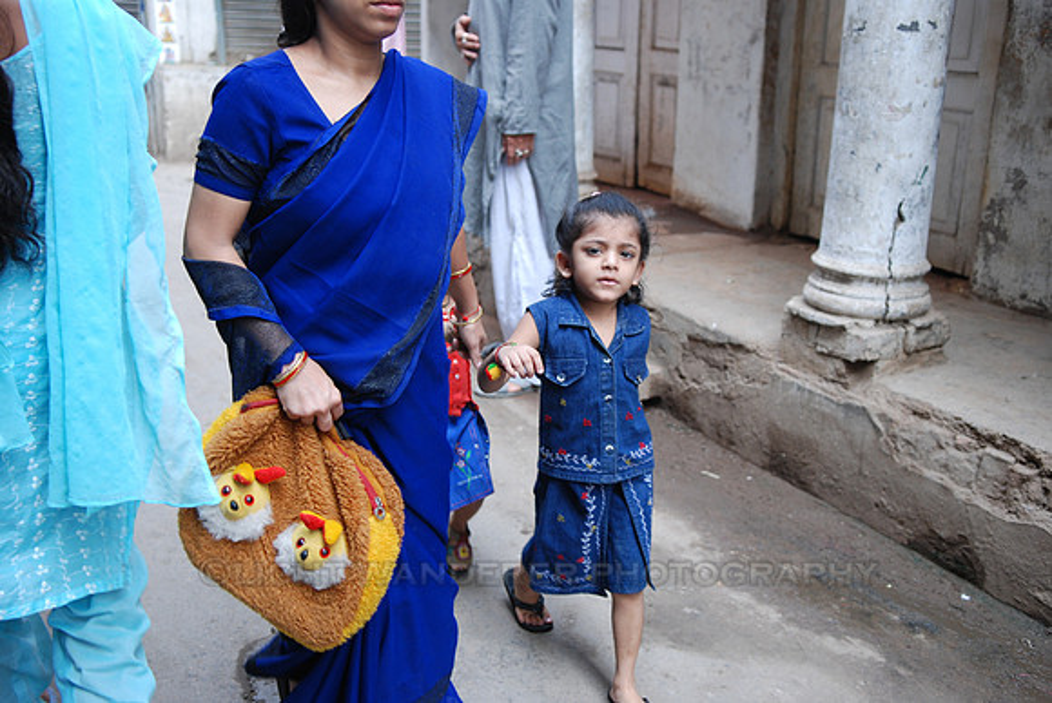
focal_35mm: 36
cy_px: 352
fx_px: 1053
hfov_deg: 53.1
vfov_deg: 37.0
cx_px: 526
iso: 320
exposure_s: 1/250
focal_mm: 24
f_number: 2.8
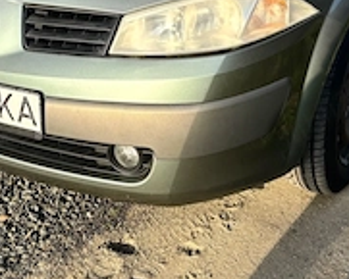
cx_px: 224
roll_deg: +3.6
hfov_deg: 33.3
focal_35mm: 56
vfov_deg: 25.4
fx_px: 579
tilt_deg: -12.7
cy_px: -19
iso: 50
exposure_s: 1/858
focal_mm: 5.96
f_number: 1.6
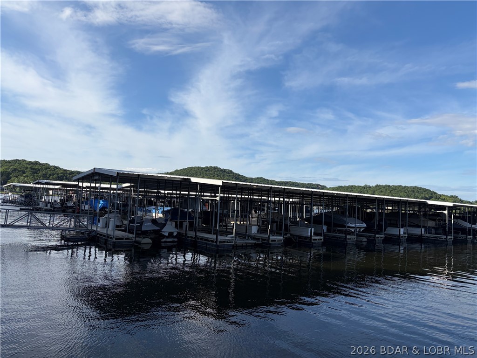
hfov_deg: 67.3
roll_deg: -1.8
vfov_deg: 53.1
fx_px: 358
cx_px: 238
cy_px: 179
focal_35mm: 26
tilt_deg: +4.6
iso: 50
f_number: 1.6
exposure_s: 1/3448
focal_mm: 5.96
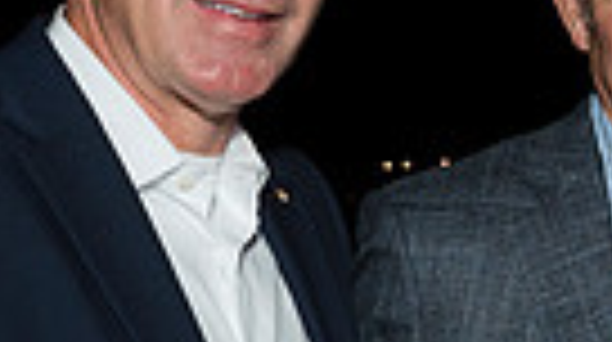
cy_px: 313
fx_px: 2317
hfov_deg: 14.1
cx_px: 904
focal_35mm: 143
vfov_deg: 8.4
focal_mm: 32
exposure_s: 1/125
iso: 800
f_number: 5.6
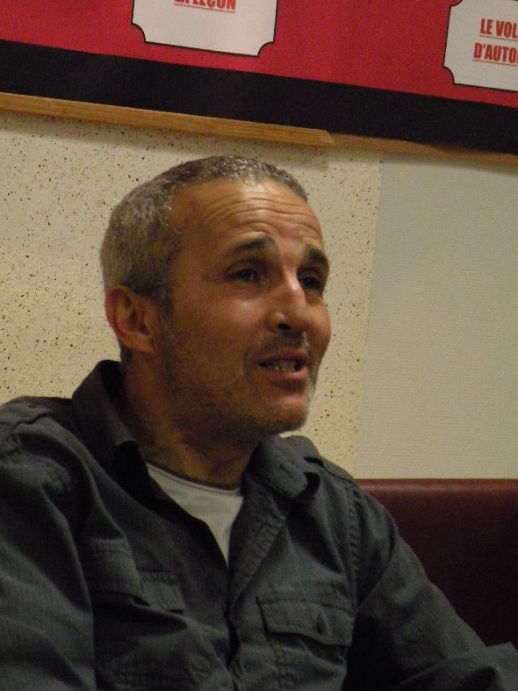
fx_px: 2415
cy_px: 343
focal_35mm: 121
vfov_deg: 16.3
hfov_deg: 12.2
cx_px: 258
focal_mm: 21
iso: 800
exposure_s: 1/60
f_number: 4.5
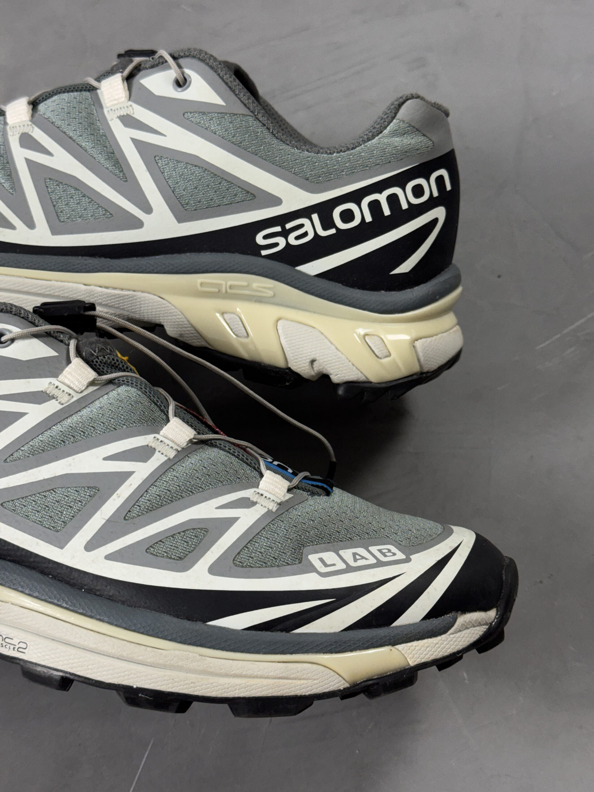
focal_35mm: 48
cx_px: 297
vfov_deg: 39.7
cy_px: 396
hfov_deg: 30.3
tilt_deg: -56.6
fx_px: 1098
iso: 80
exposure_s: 1/60
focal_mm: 6.76
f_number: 1.78
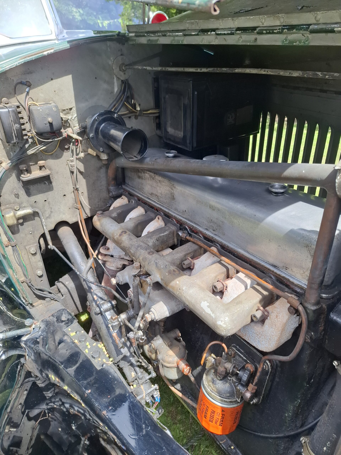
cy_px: 228
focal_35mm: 23
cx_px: 170
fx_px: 302
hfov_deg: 58.9
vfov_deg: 73.9
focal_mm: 5.54
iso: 50
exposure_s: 1/289
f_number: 1.8
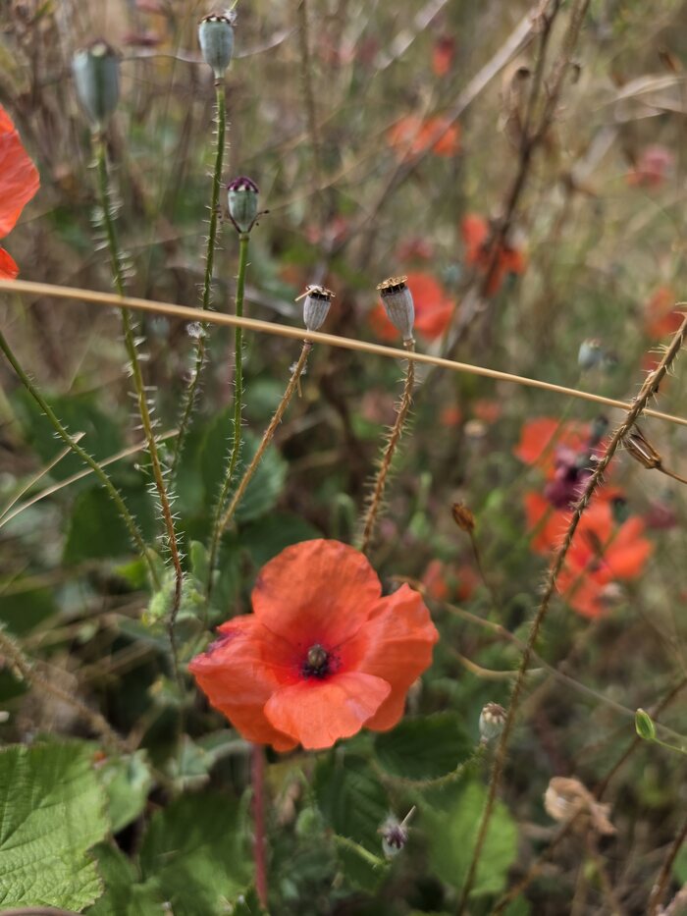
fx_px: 608
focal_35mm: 23
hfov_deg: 58.9
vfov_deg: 73.9
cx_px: 344
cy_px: 458
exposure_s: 1/3687
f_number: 1.4
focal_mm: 6.5
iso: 64
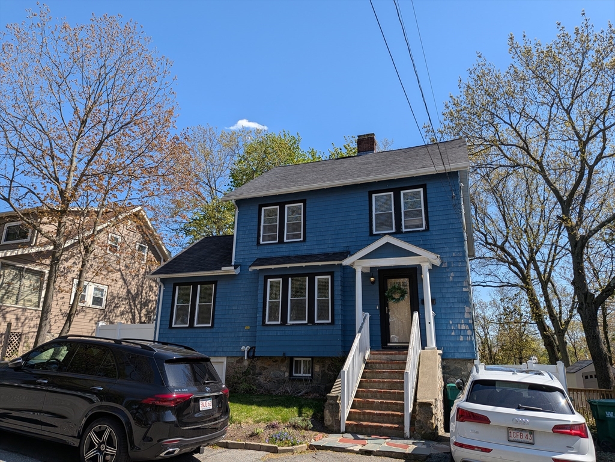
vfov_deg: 56.8
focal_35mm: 24
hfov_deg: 71.6
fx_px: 426
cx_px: 308
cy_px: 231
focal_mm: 4.53
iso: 31
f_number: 1.7
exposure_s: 1/1289
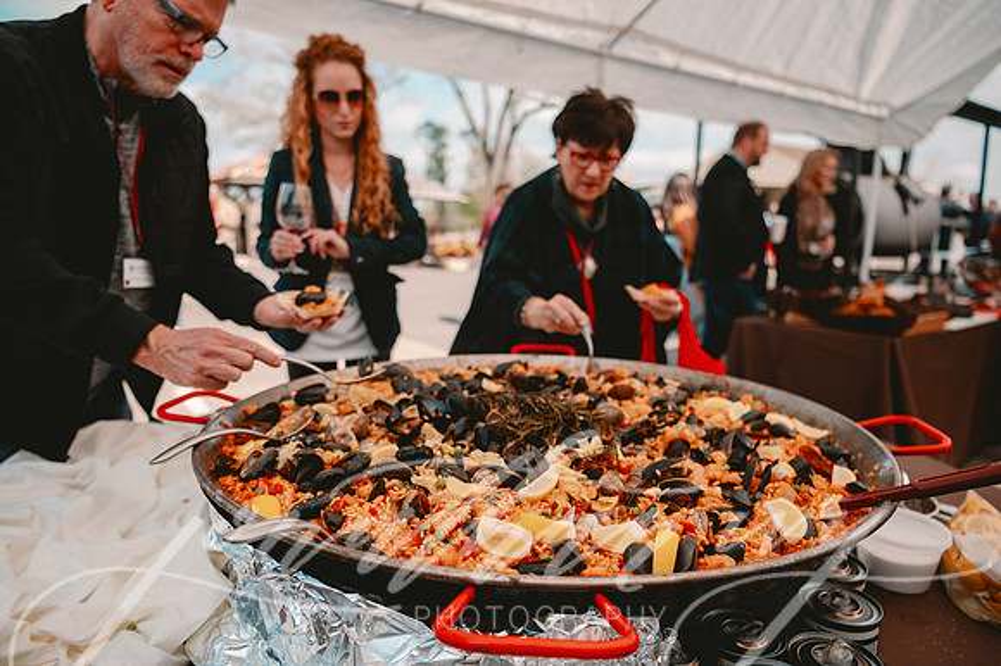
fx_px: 667
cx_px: 500
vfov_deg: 53.1
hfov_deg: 73.8
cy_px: 333
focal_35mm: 24
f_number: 2.8
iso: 320
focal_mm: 24
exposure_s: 1/4000
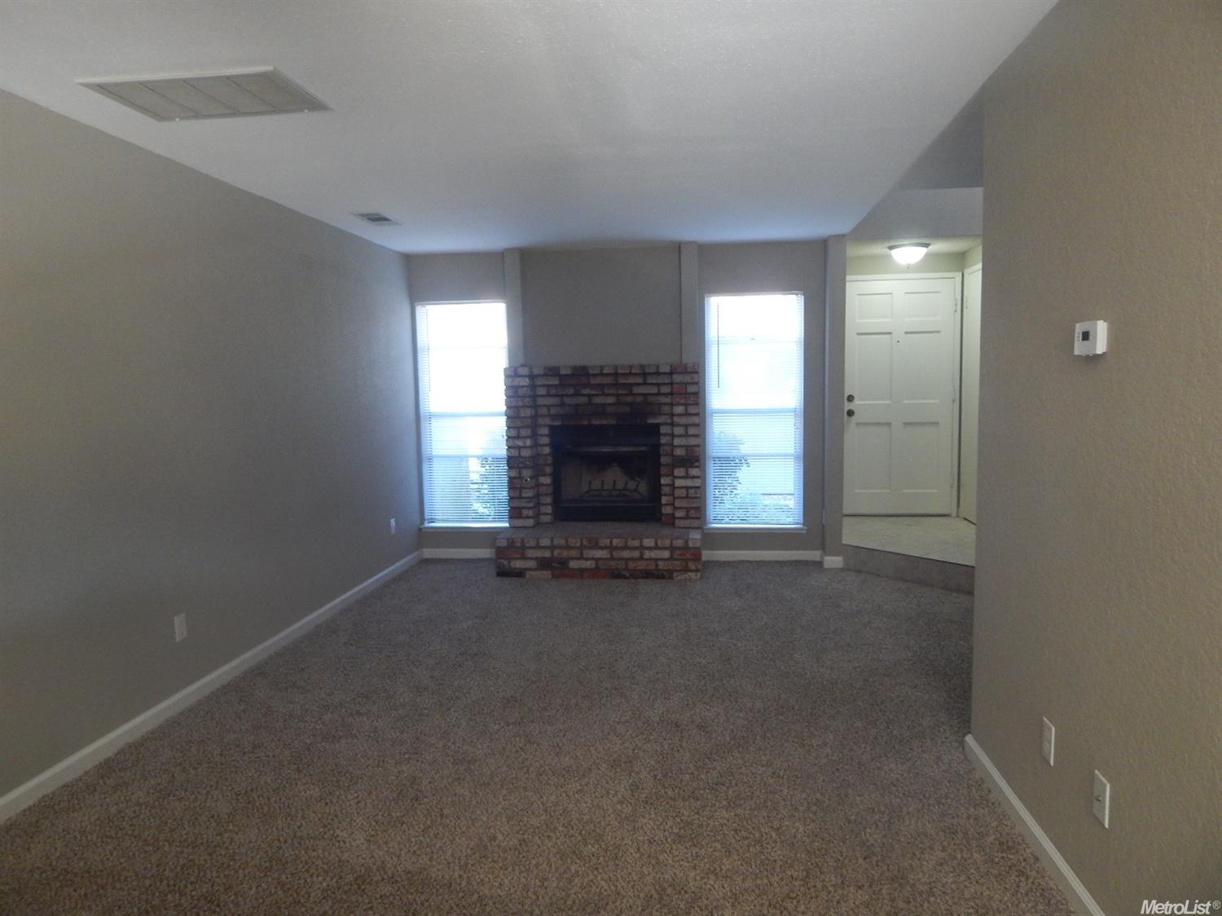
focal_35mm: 22
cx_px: 611
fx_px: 776
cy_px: 458
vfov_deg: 61.1
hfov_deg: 76.4
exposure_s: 1/30
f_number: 3
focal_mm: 4
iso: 360
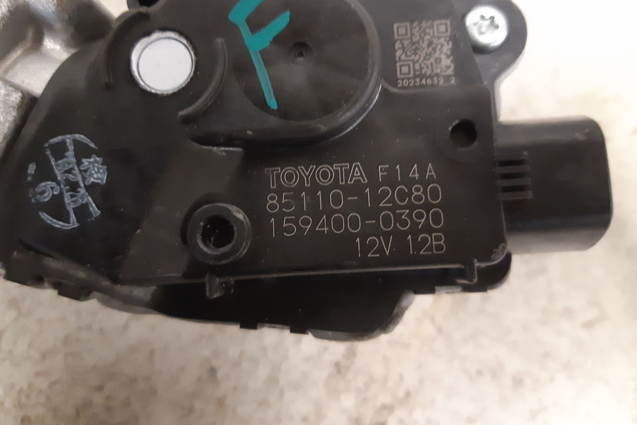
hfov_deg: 65.5
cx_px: 318
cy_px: 189
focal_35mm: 28
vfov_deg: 46.3
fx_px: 495
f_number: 1.7
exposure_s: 1/25
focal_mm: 3.93
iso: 400
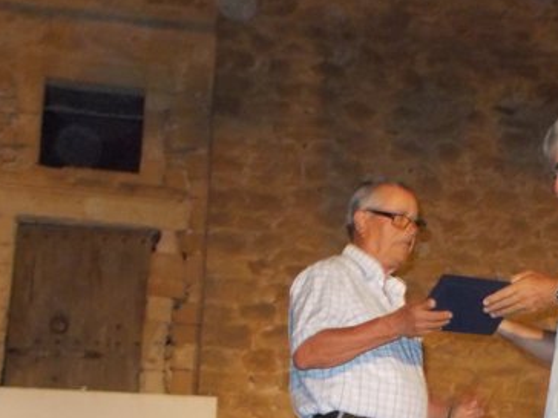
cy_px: 380
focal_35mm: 87
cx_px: 489
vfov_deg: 16.7
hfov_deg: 22.0
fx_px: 1402
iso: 720
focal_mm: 7.9
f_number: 4.2
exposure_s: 1/30
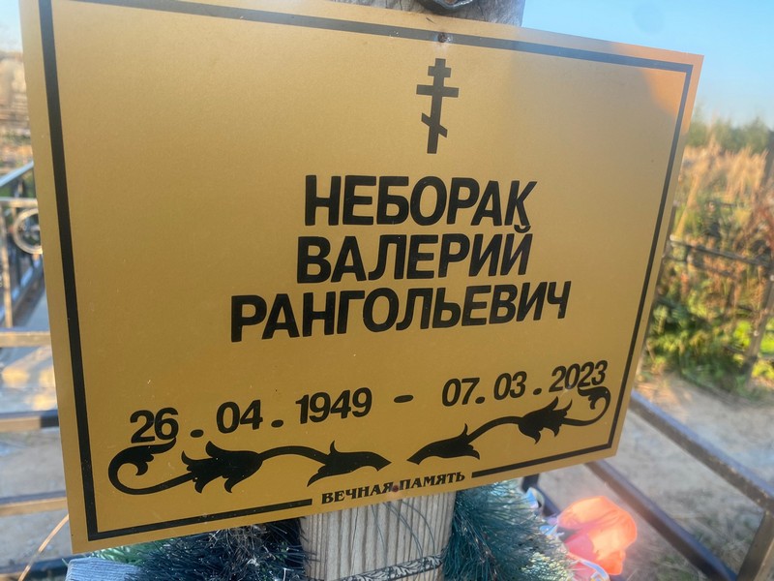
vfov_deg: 53.1
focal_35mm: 26
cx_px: 387
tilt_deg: -18.2
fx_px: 581
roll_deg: -5.0
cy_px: 290
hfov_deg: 67.3
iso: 32
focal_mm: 4.25
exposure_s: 1/158
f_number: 1.8
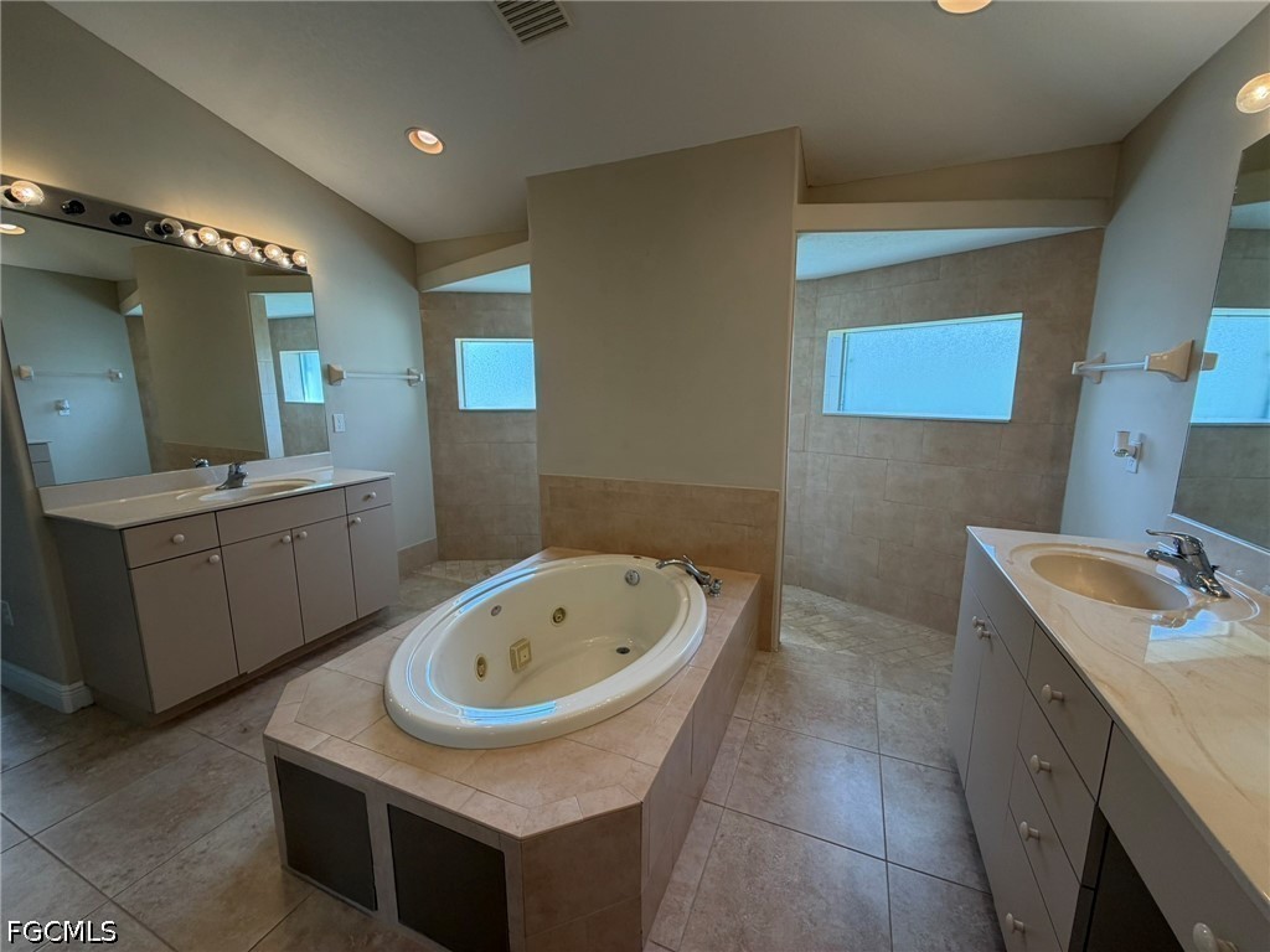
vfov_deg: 85.7
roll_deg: -0.2
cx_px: 635
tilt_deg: -10.7
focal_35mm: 14
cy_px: 476
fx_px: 514
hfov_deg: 102.1
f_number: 2.2
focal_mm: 2.22
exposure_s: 1/120
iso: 100
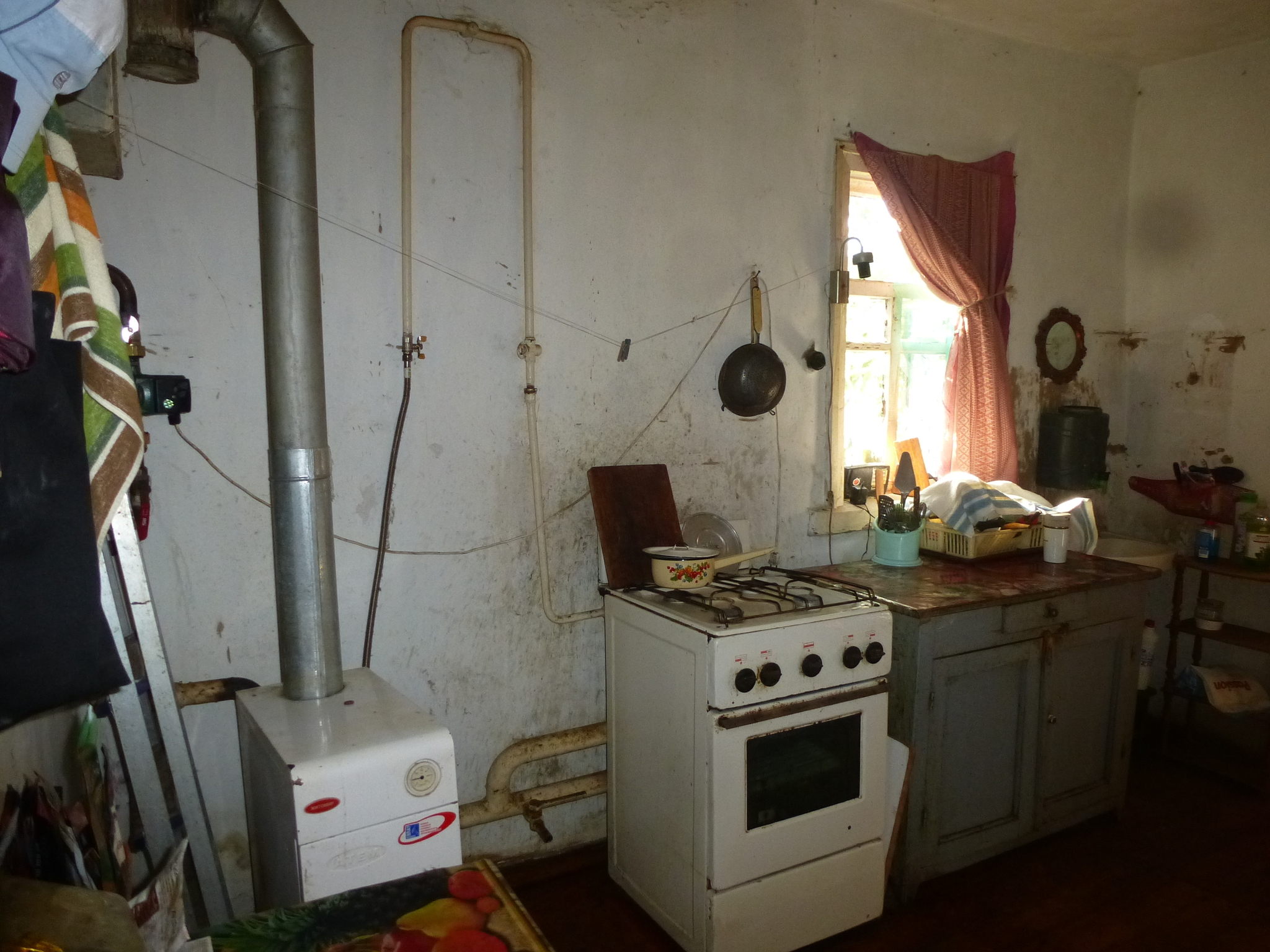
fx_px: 881
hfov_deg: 71.6
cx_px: 635
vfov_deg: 56.8
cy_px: 476
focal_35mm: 24
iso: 400
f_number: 3.3
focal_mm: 4.3
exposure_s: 1/60
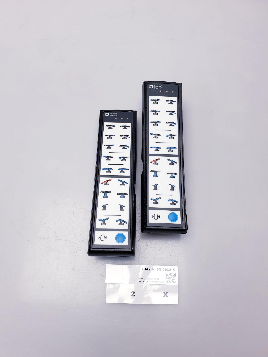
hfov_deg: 53.1
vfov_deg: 67.3
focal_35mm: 26
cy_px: 178
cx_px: 134
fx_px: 268
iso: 80
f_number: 2.4
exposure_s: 1/100
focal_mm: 4.3
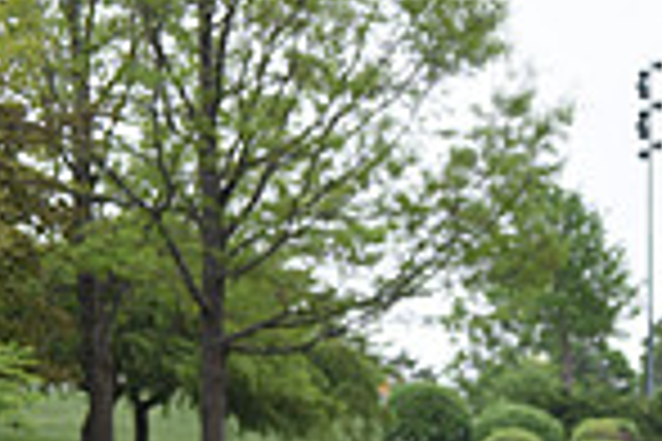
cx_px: 1252
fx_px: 3347
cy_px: 781
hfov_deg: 10.5
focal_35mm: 182
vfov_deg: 7.3
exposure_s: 1/80
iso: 200
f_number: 4.5
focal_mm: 46
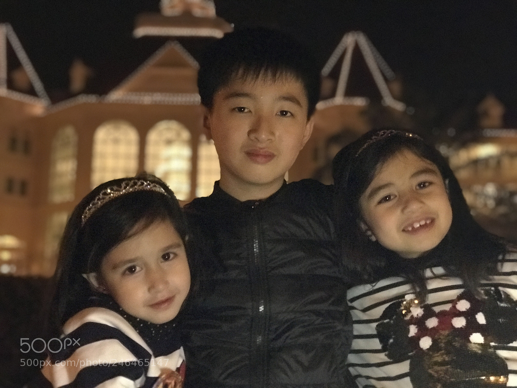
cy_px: 194
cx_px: 258
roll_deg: -1.7
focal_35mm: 57
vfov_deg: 25.7
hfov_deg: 33.8
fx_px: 851
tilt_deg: +12.0
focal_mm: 6.6
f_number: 2.8
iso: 1250
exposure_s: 1/50
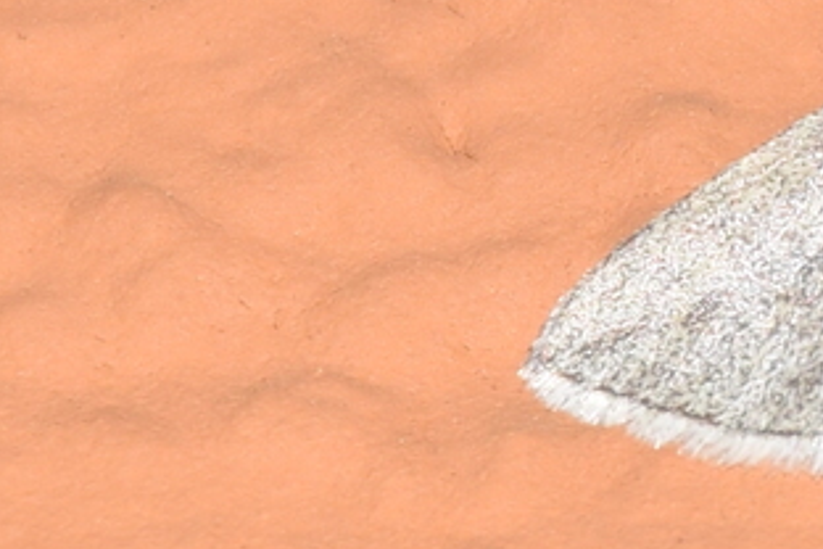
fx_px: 14790
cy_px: 121
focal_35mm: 647
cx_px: 1234
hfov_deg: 3.2
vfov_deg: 2.1
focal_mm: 140
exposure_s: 1/160
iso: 100
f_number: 9
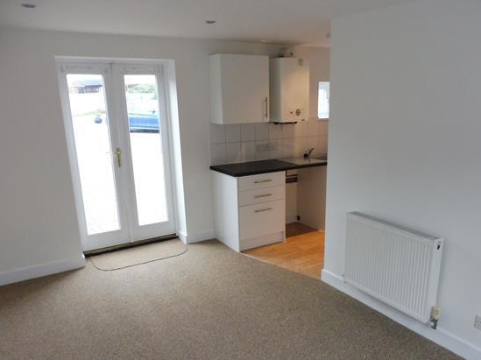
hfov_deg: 63.3
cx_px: 267
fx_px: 389
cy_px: 208
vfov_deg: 49.5
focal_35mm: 28
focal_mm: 4.3
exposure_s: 1/50
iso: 400
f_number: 3.3
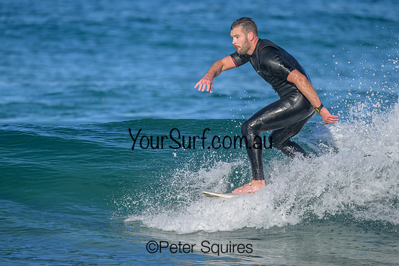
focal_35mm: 897
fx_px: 9949
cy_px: 117
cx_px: 224
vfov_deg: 1.5
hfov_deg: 2.3
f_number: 6.3
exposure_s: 1/2000
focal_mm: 800
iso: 280
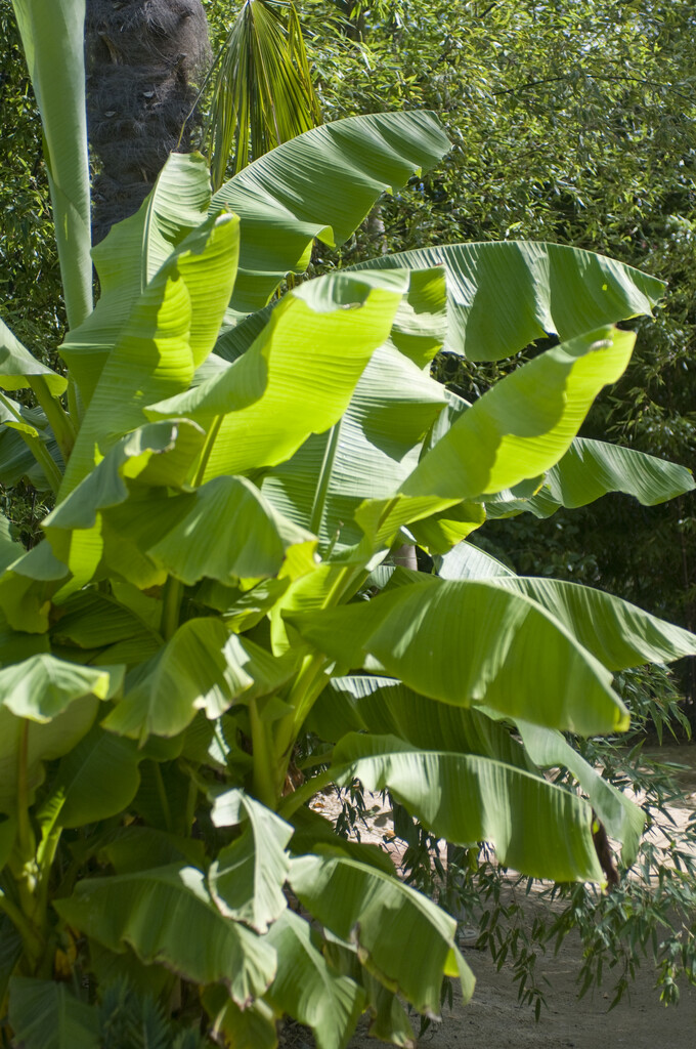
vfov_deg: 27.0
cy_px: 524
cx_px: 348
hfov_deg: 18.1
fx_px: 2181
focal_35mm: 75
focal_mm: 50
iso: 200
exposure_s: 1/1600
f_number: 3.2
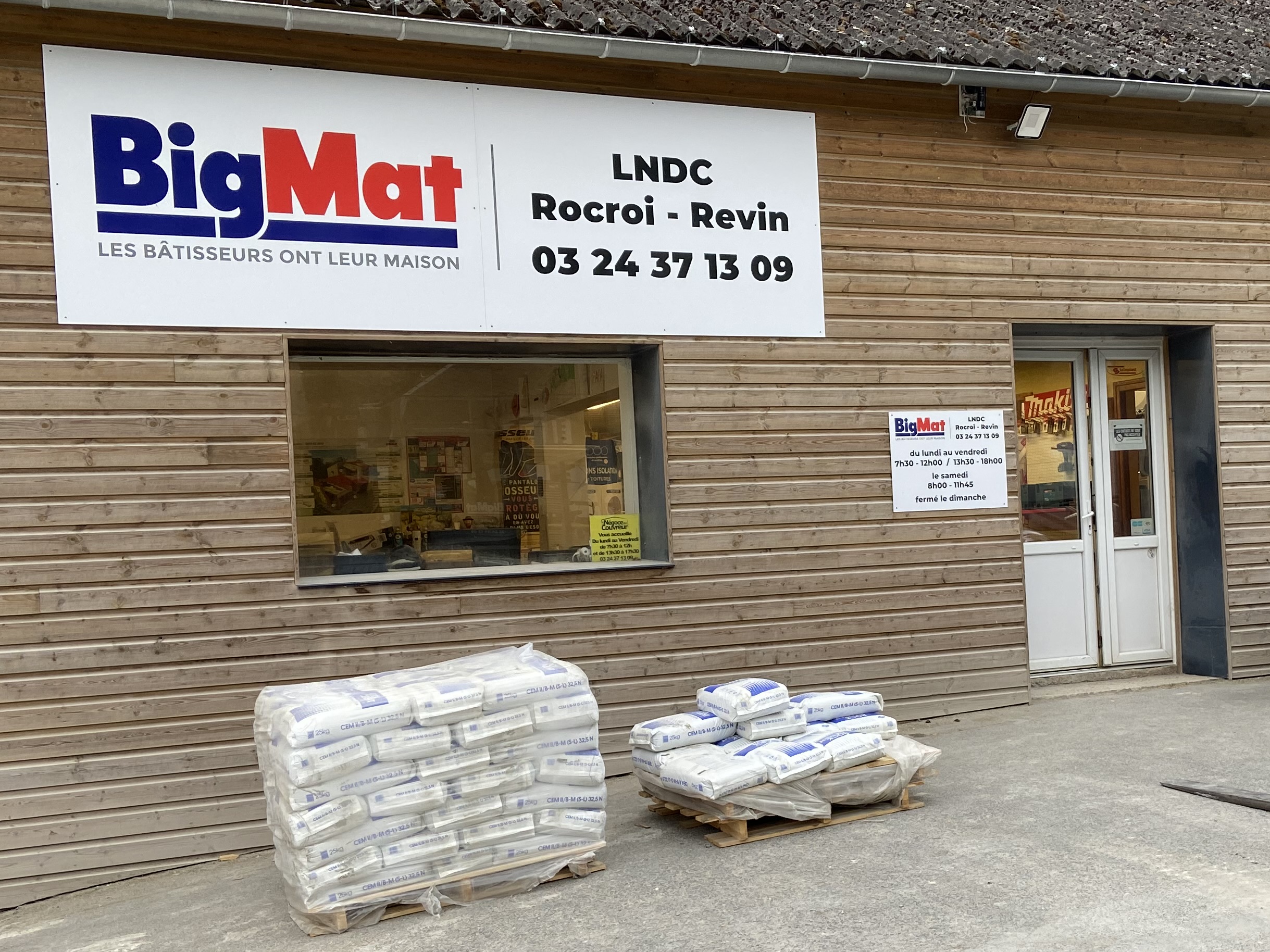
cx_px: 825
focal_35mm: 43
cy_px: 553
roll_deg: +3.0
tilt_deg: -1.2
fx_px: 1577
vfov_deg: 33.5
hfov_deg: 43.4
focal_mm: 4.25
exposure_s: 1/122
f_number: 1.8
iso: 64
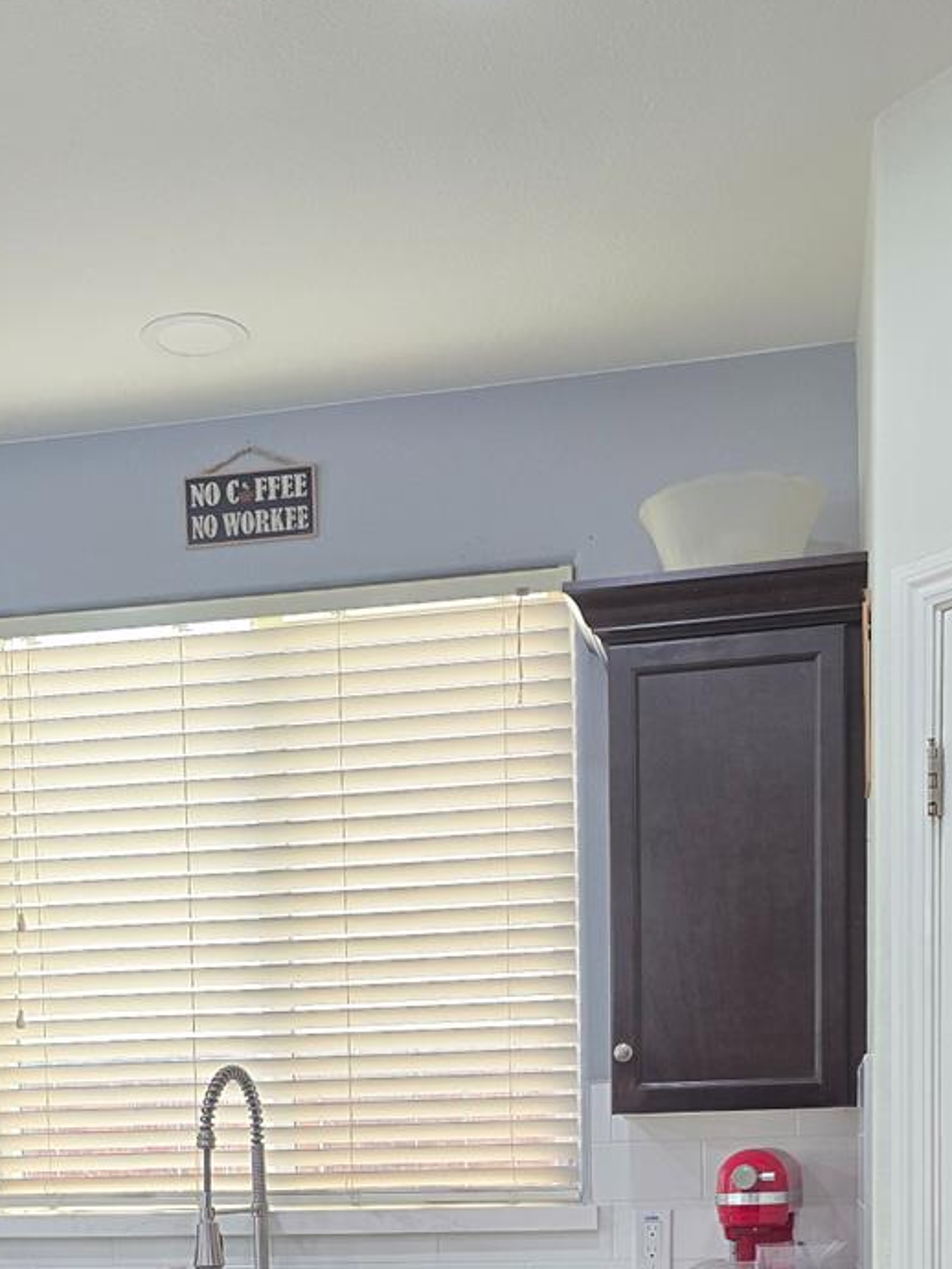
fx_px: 1832
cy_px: 1265
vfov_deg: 34.7
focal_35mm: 50
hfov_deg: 29.0
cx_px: 367
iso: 160
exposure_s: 1/120
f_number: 1.7
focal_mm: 6.3
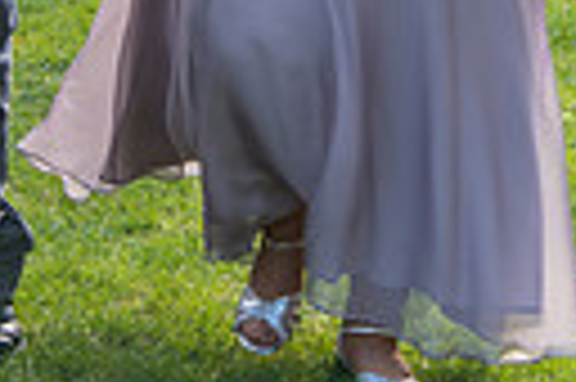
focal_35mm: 299
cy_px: -389
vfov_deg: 4.5
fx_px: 4778
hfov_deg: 6.9
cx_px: 184
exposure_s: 1/160
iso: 320
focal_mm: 66
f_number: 5
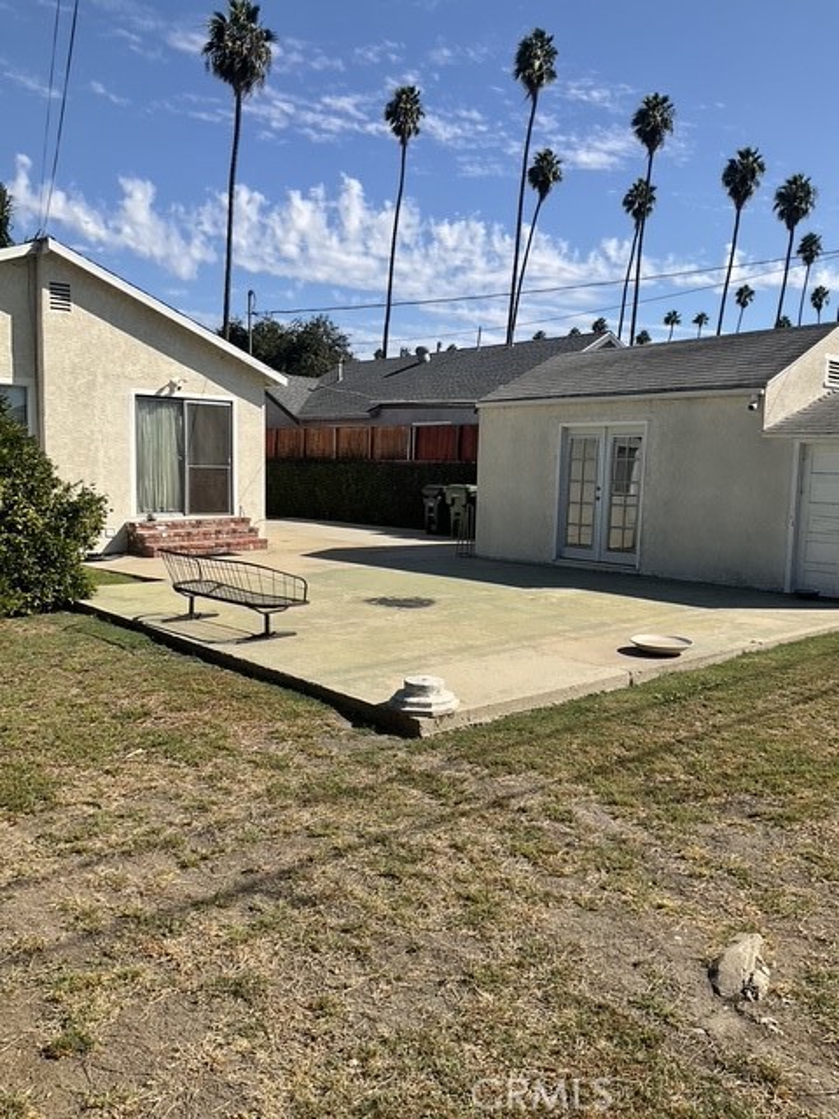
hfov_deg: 48.2
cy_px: 560
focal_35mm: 29
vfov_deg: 61.7
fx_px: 937
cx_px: 420
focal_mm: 3
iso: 25
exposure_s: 1/2320
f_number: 1.8
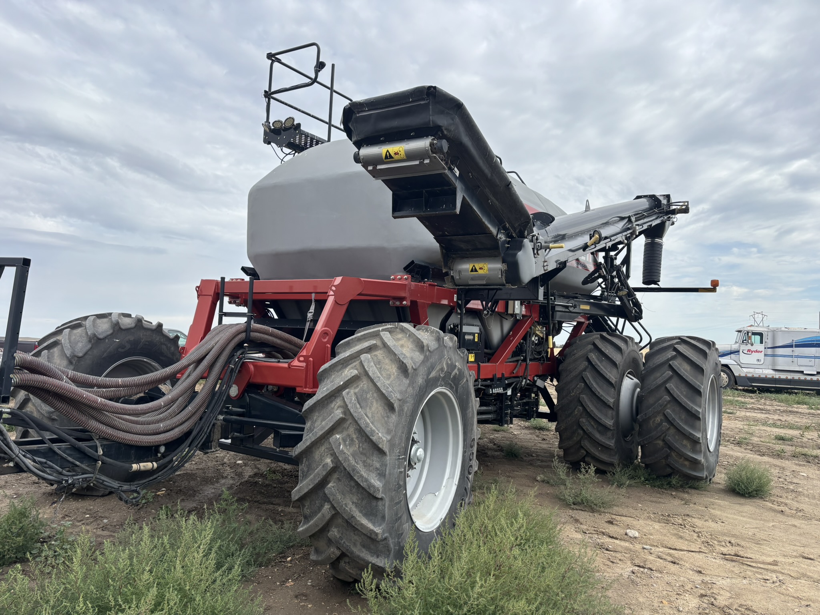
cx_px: 410
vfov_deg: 53.1
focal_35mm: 26
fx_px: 616
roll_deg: +0.0
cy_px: 308
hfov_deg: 67.3
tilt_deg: +3.1
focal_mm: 5.96
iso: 50
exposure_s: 1/3205
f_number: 1.6
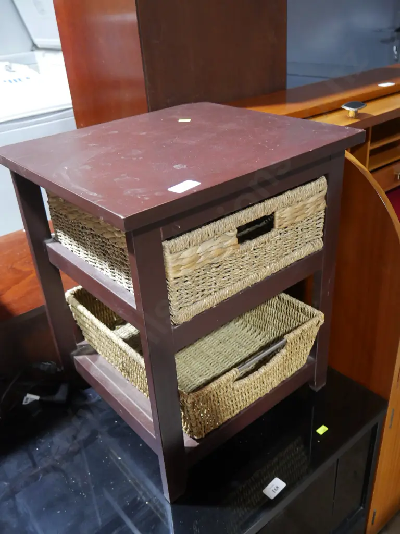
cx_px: 200
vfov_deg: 56.8
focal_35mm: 32
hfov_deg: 44.2
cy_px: 267
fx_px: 493
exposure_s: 1/60
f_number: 3.6
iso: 1600
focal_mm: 16
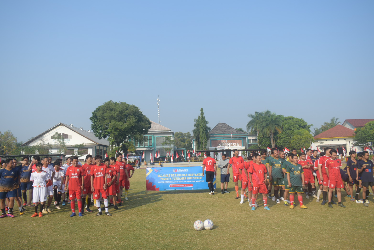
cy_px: 122
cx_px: 186
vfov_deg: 46.4
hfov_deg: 65.5
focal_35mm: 28
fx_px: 291
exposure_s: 1/500
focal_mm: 18
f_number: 5
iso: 100
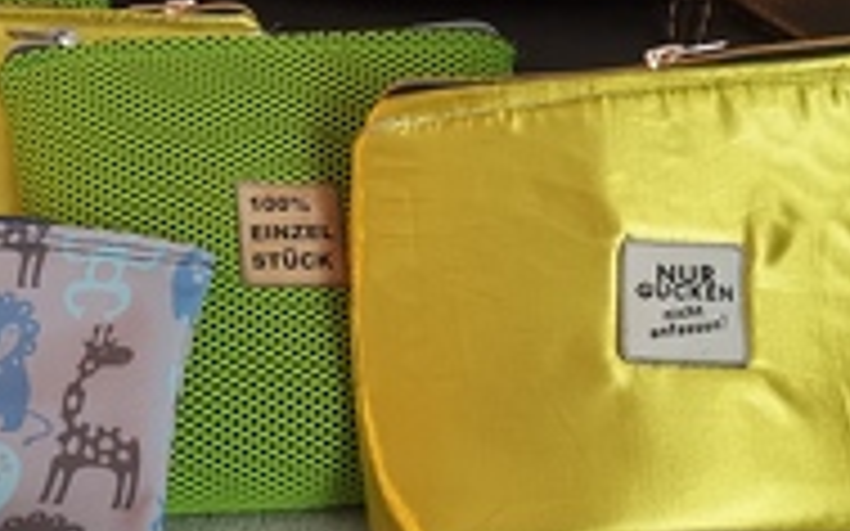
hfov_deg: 37.6
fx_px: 1227
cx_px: 250
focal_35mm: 53
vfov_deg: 24.4
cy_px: 302
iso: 500
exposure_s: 1/33.3
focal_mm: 4.75
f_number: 1.8
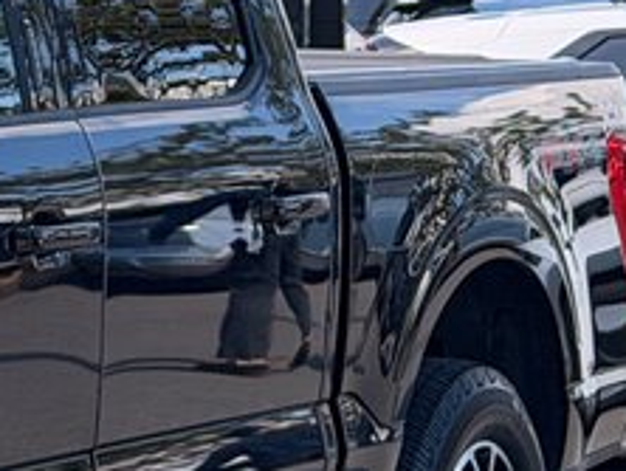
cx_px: -632
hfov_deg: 7.3
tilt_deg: -2.7
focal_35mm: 259
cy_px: 290
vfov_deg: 5.7
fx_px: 4689
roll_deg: +0.2
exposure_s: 1/1403
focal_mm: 6.76
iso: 100
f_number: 1.78
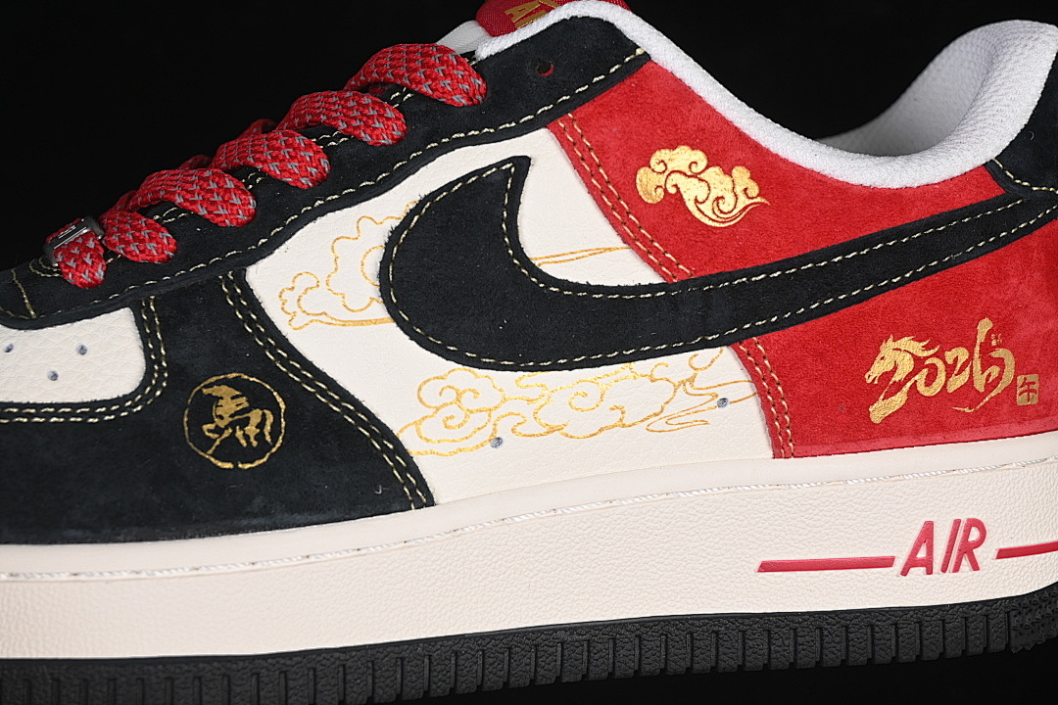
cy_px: 352
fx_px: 2204
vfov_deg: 18.2
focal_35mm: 75
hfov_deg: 27.0
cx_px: 529
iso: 160
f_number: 7.1
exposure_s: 1/80
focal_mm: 50
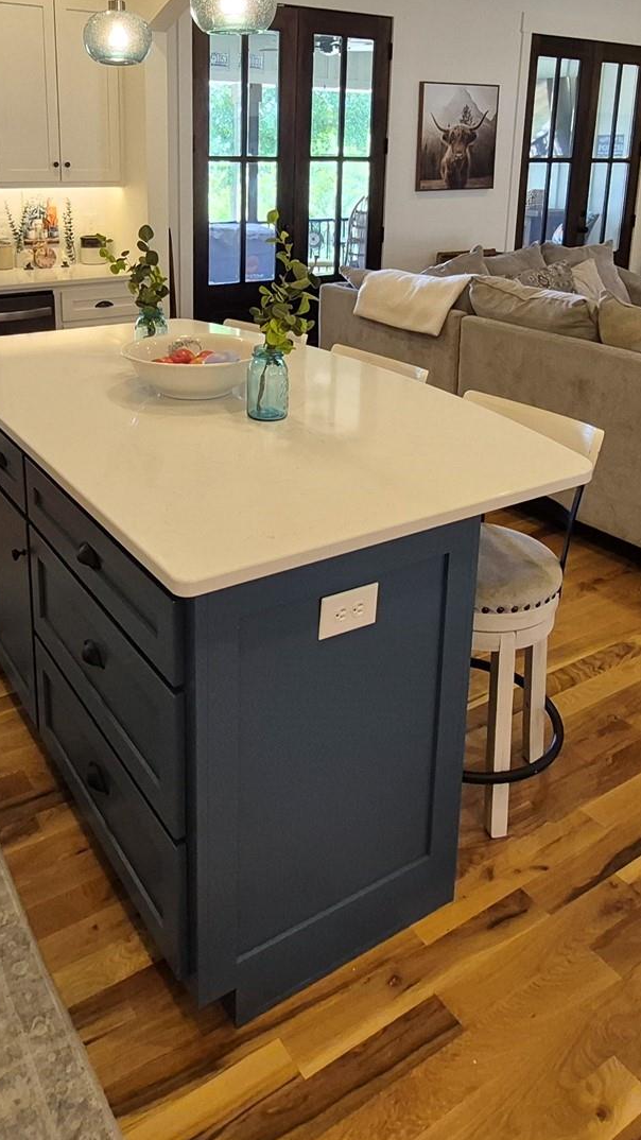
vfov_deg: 67.3
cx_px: 241
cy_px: 350
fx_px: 816
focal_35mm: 27
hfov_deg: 42.6
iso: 160
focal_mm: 1.74
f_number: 2.2
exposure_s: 1/60
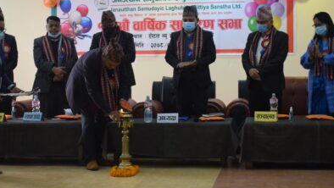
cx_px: 183
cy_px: 60
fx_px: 458
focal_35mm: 52
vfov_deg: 23.1
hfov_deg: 40.1
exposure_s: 1/60
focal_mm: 27
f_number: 4
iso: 2200
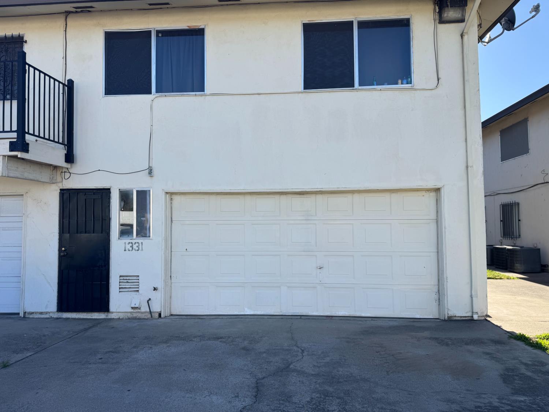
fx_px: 381
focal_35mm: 24
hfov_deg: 71.6
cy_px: 206
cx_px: 274
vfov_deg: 56.8
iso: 80
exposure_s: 1/1980
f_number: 1.78
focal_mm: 6.76
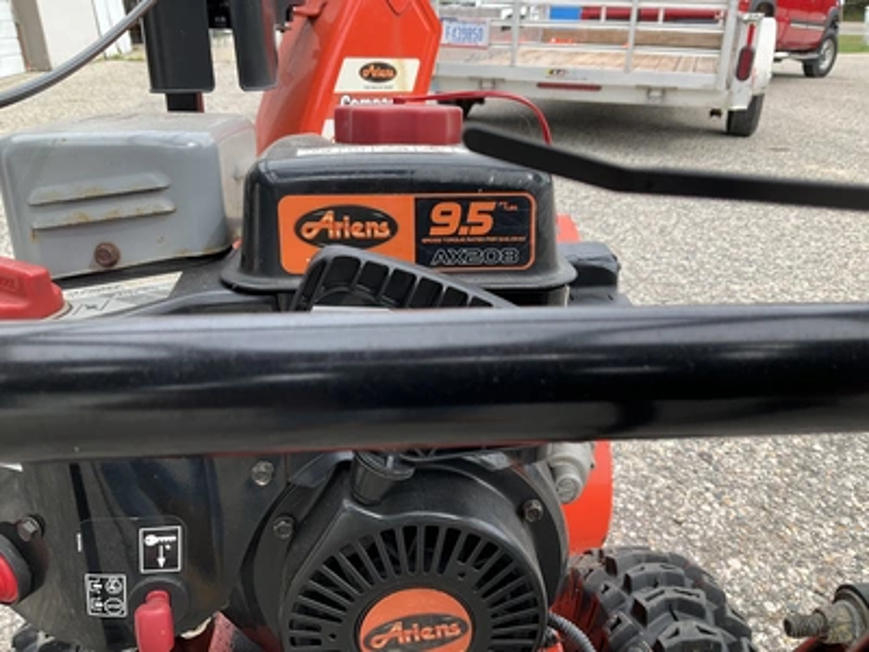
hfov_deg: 61.7
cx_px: 434
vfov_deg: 48.2
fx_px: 728
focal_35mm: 29
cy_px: 326
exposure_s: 1/391
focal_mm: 3
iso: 25
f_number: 1.8
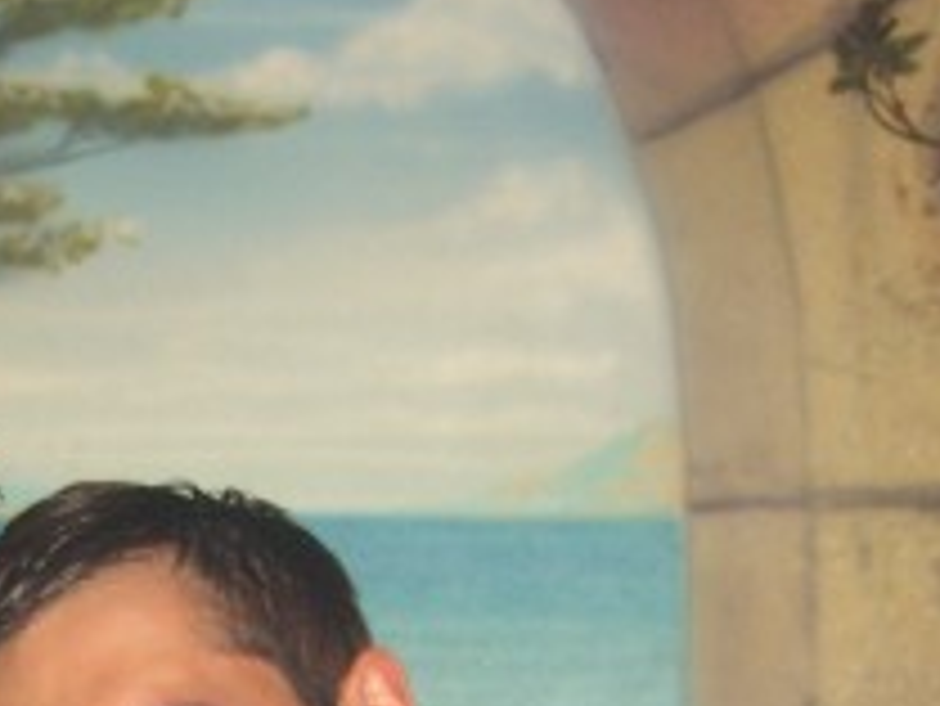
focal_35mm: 109
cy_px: 886
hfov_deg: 18.0
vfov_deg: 13.2
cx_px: 279
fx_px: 2962
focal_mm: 7.9
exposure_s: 1/60
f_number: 2.8
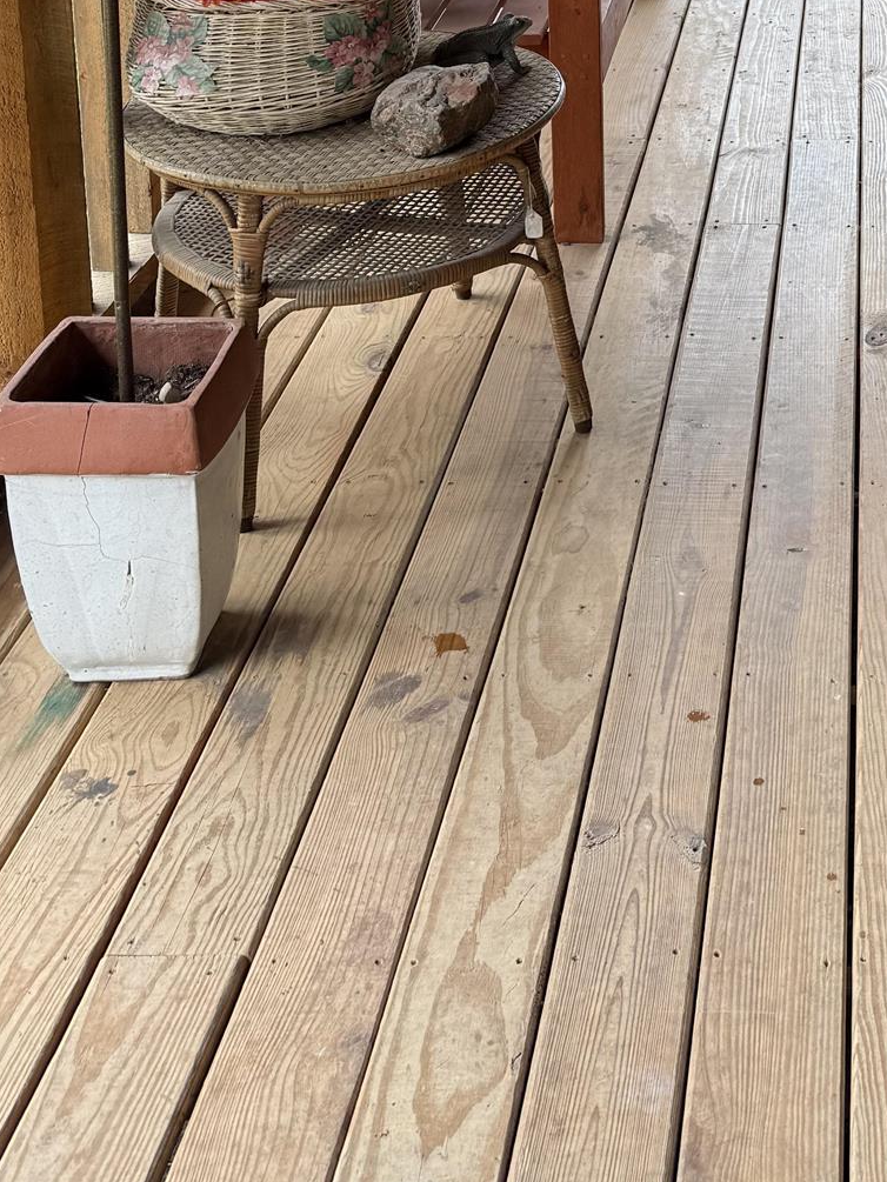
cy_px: -143
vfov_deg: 30.8
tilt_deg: -11.3
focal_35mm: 55
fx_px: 1879
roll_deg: -1.0
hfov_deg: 25.4
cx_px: 862
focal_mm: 6.76
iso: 64
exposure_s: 1/121
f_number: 1.78
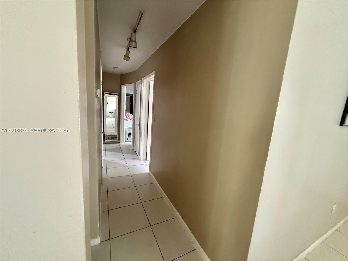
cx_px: 174
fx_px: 141
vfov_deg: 85.7
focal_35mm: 14
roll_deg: -4.1
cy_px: 130
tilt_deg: -8.3
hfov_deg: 102.1
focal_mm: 2.22
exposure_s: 1/60
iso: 800
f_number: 2.2
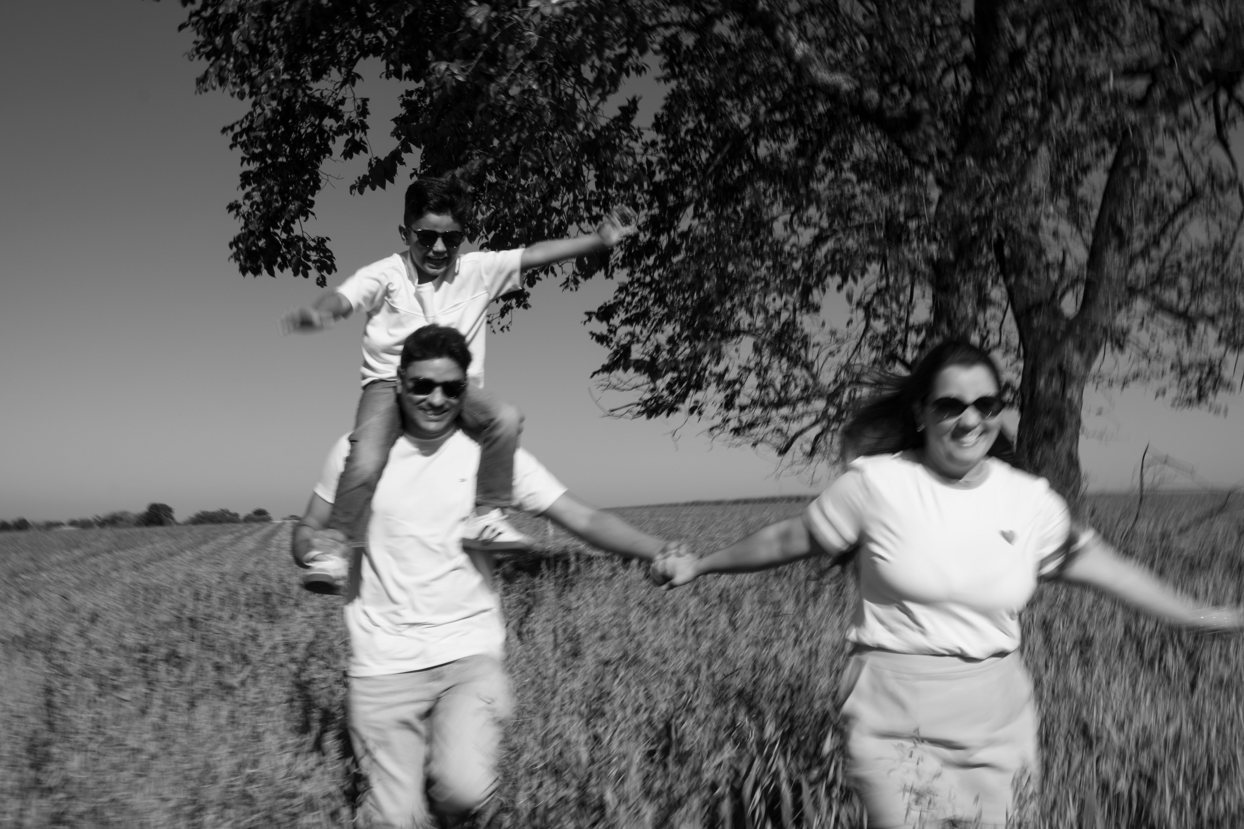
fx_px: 1209
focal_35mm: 35
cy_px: 414
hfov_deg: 54.4
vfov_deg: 37.9
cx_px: 622
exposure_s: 1/60
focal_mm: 23
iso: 125
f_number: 16
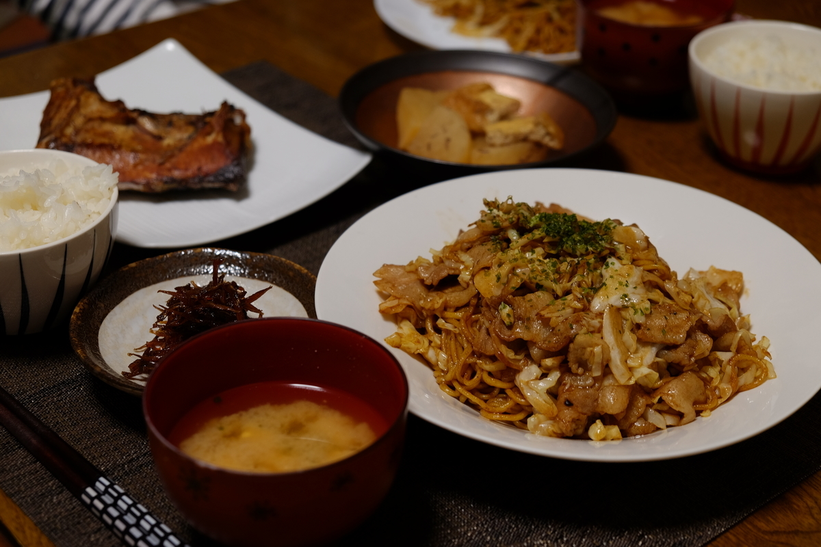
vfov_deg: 22.3
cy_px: 274
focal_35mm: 61
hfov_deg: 32.9
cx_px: 410
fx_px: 1391
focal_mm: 40.7
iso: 200
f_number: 4
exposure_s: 1/17
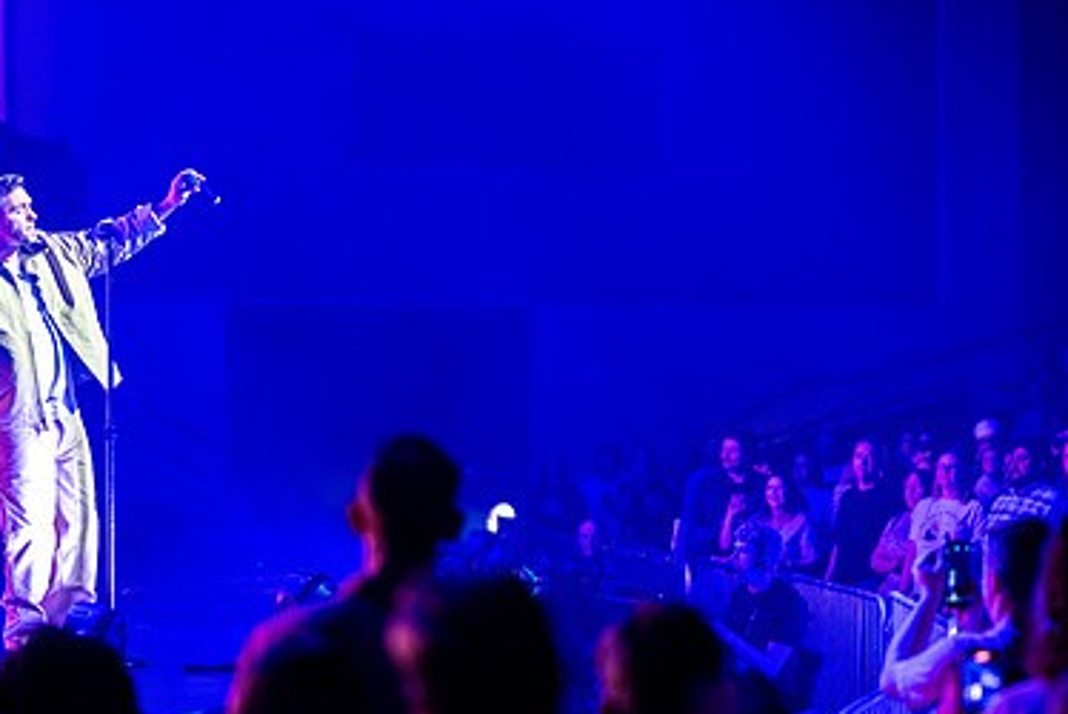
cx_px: 503
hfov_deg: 13.7
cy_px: 302
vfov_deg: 9.2
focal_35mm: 150
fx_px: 4453
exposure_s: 1/100
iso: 4000
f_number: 1.8
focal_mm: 85
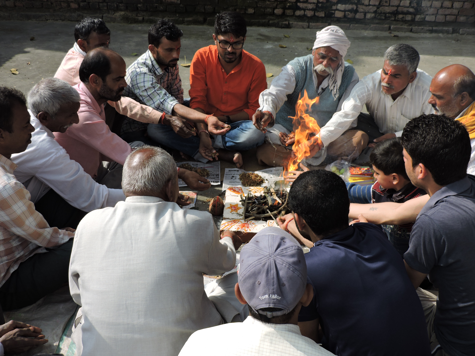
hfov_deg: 46.8
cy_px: 178
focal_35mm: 40
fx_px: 549
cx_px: 238
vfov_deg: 36.0
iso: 100
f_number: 3.3
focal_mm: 7.1
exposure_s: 1/500
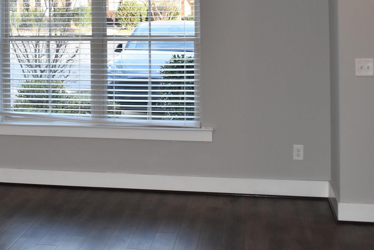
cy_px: -10
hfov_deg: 25.8
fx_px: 789
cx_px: 38
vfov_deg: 17.5
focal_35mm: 76
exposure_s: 1/125
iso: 640
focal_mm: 24
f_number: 5.6
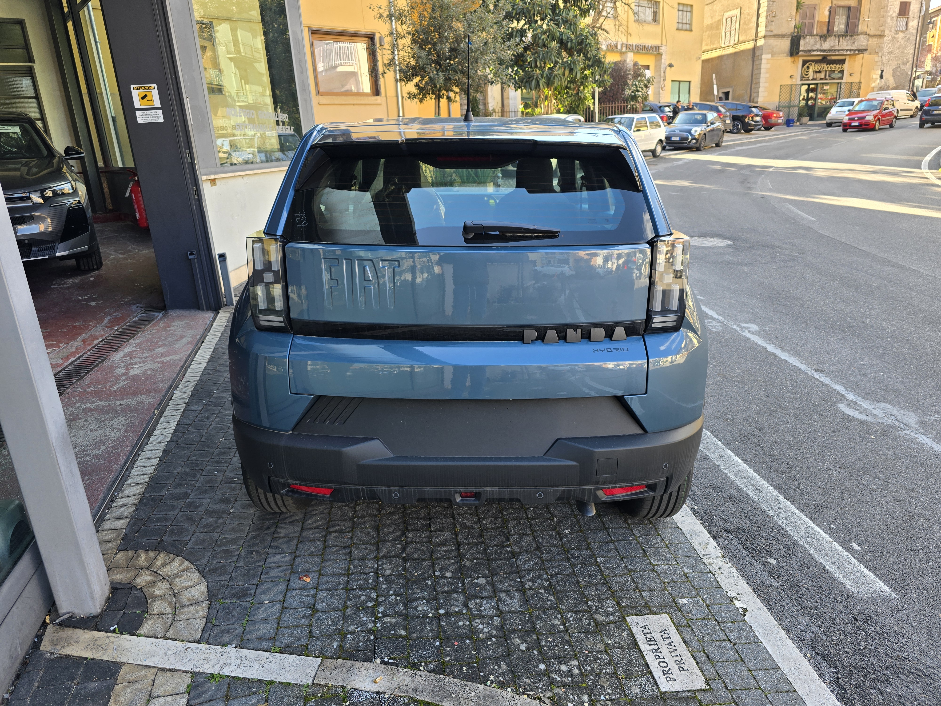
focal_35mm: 23
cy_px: 353
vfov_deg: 58.9
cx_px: 470
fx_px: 625
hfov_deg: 73.9
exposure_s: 1/180
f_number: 1.7
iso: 40
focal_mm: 6.3
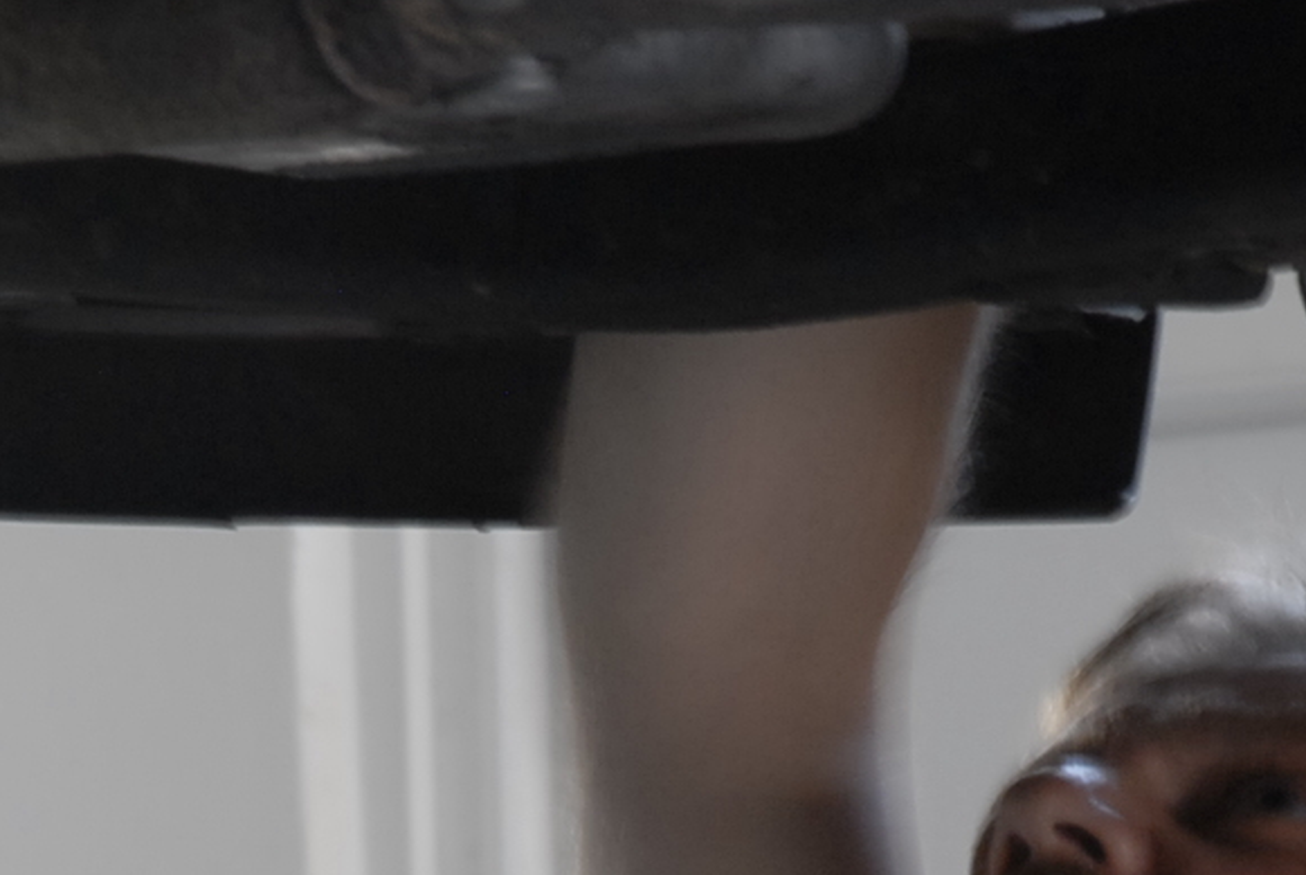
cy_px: 1174
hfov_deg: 6.6
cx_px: 760
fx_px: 11260
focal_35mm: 310
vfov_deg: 4.4
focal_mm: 62
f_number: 6.3
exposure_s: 1/6
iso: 400
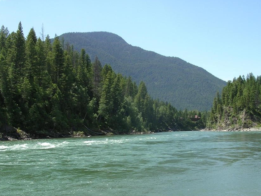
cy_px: 113
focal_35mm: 47
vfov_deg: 30.8
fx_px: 354
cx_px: 142
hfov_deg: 40.4
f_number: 5.6
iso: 100
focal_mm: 5.8
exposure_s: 1/178
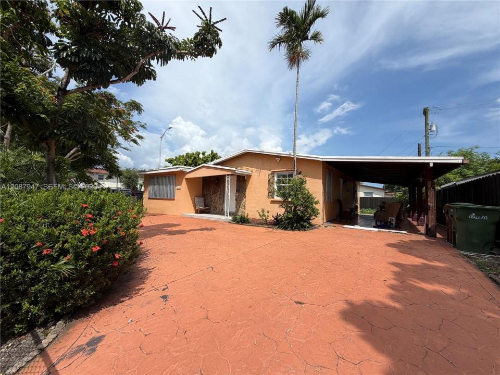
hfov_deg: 102.1
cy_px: 188
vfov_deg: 85.7
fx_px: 202
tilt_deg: +2.3
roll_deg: -1.3
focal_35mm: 14
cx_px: 250
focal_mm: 2.22
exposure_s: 1/1339
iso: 20
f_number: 2.2
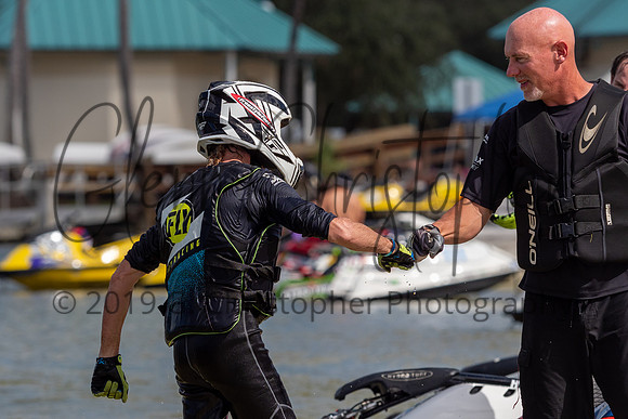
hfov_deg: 5.6
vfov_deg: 3.7
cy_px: 233
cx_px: 264
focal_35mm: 370
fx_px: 6452
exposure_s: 1/2500
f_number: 4
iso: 200
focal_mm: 150
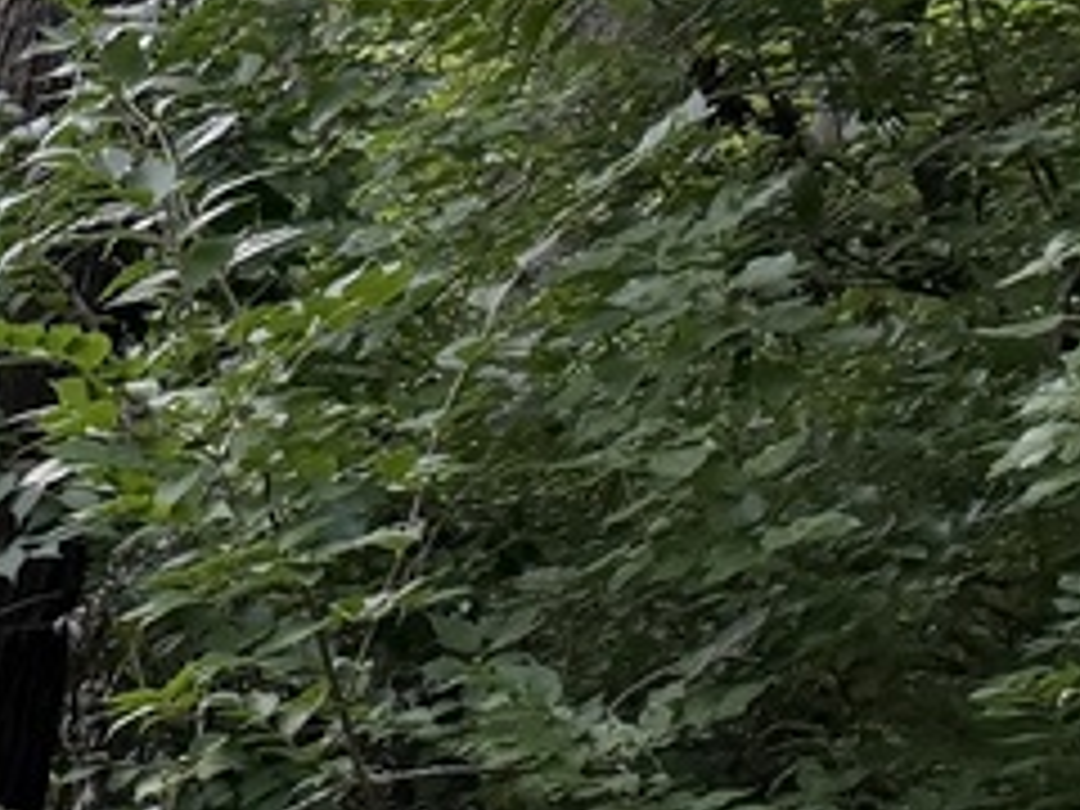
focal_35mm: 144
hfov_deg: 10.9
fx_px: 4493
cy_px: 846
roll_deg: -1.4
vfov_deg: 10.2
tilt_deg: -0.4
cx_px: -1768
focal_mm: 6.76
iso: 160
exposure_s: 1/207
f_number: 1.78
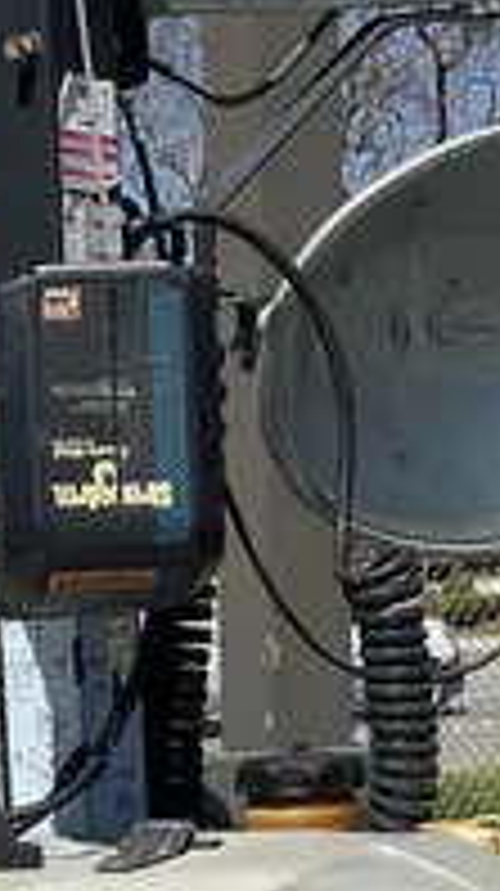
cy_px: 956
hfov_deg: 11.3
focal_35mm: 105
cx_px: -50
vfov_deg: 19.6
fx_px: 2481
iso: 32
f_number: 1.6
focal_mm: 4.2
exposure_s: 1/4651
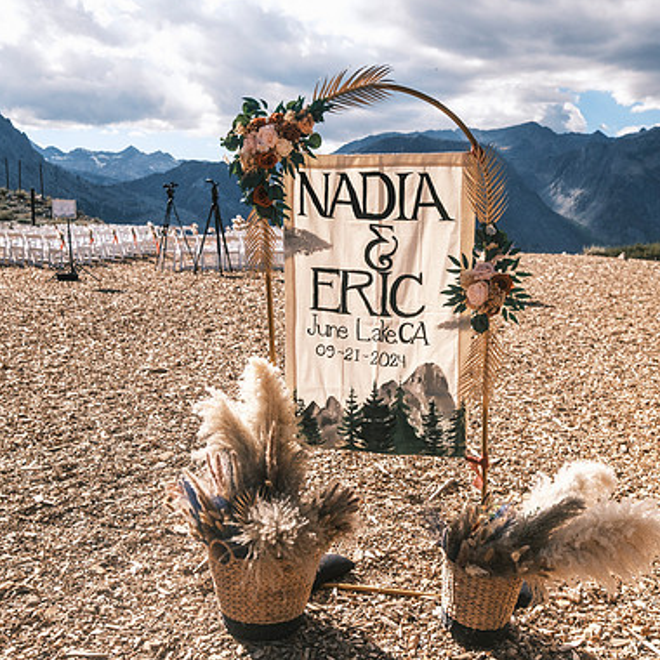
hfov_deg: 47.0
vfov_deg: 47.2
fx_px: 755
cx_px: 386
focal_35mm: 35
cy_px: 329
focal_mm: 18
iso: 800
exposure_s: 1/8000
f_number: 3.2
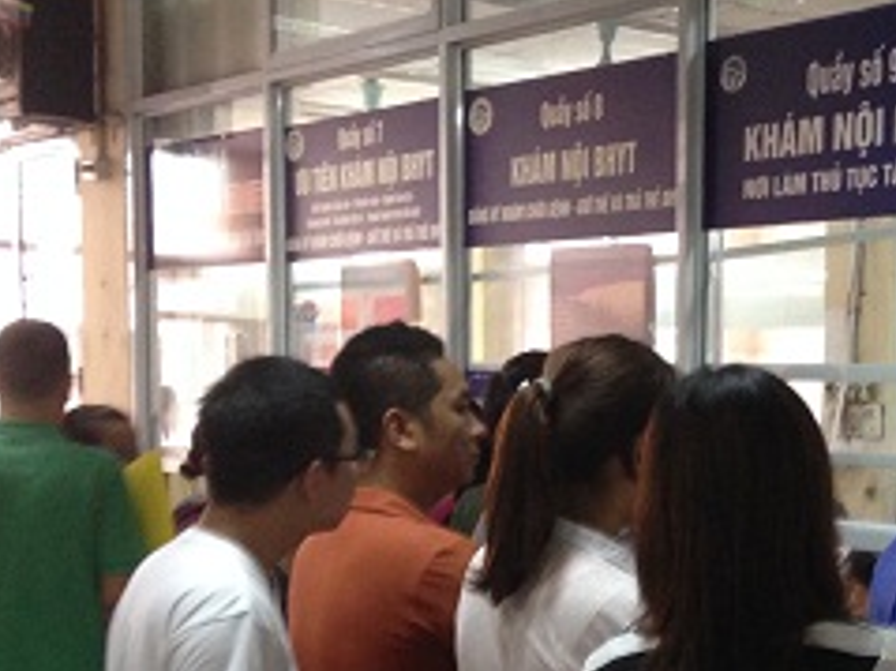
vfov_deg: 17.5
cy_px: 622
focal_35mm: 83
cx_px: 903
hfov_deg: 22.6
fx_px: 2147
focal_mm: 4.12
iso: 200
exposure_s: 1/20
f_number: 2.4
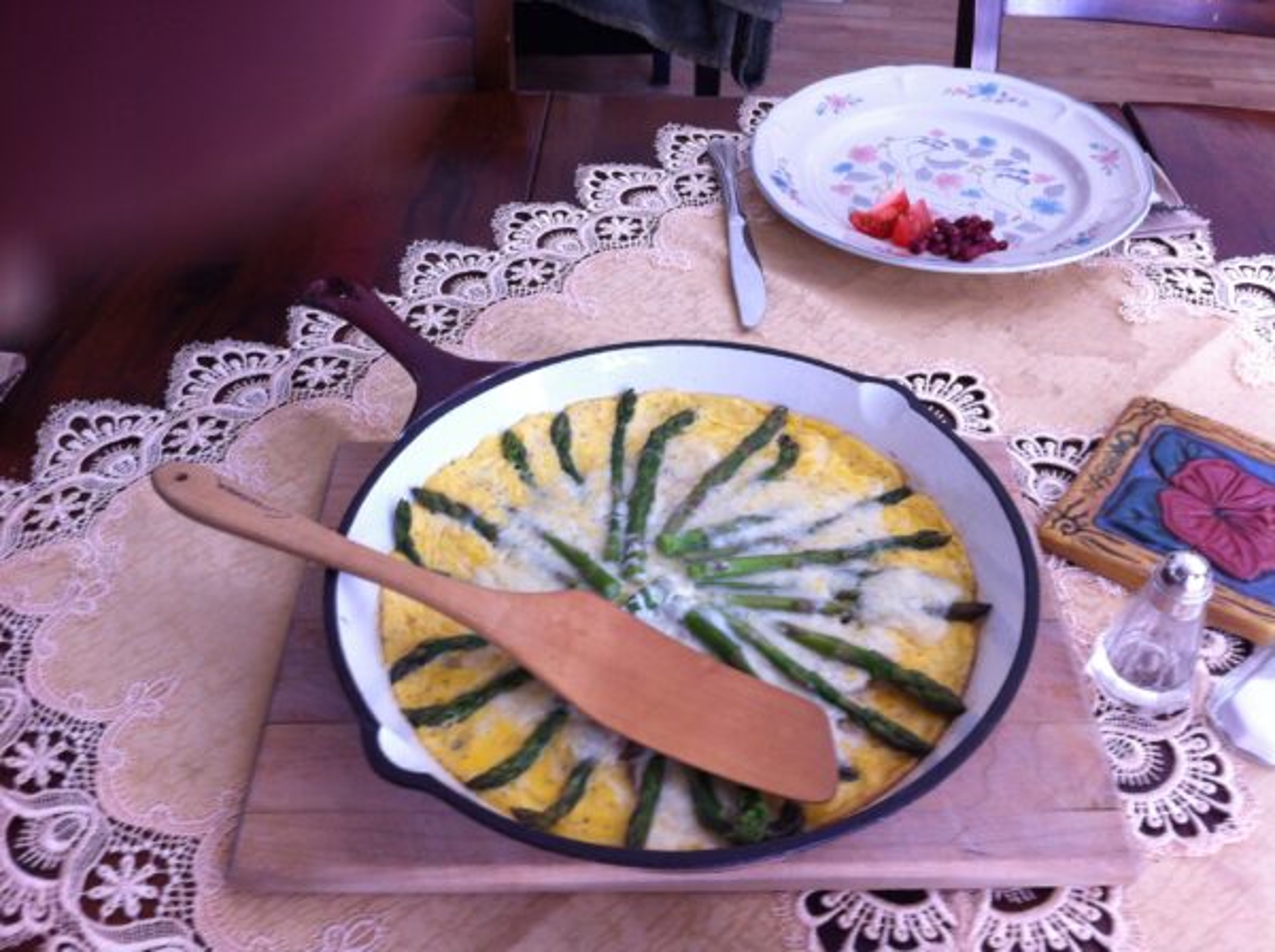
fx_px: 1287
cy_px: 476
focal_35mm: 35
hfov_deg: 52.7
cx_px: 638
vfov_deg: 40.6
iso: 80
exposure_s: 1/17
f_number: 2.8
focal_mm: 3.85
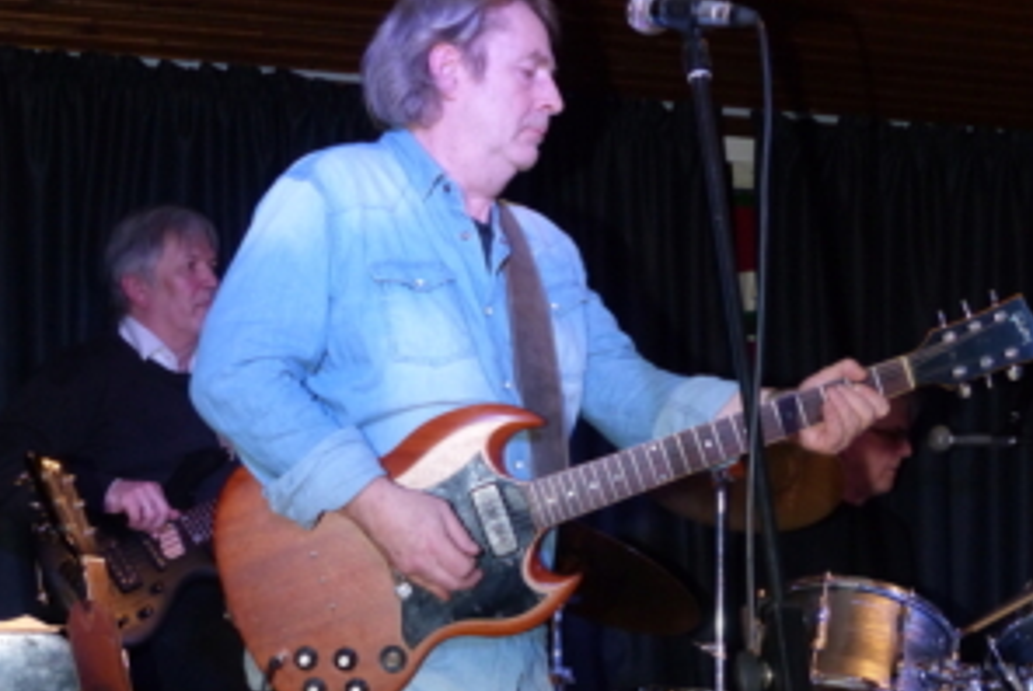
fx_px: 1896
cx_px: 513
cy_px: 628
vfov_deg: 20.2
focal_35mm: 66
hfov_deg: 30.5
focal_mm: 8.4
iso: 400
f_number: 2.8
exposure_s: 1/60
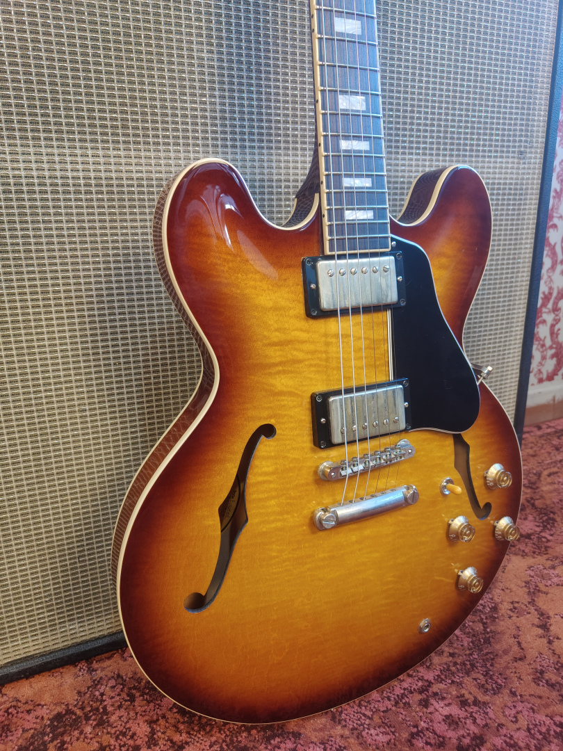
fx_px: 520
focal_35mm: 24
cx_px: 282
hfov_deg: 56.8
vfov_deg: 71.6
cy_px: 376
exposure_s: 1/120
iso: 1250
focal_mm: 5.59
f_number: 1.8
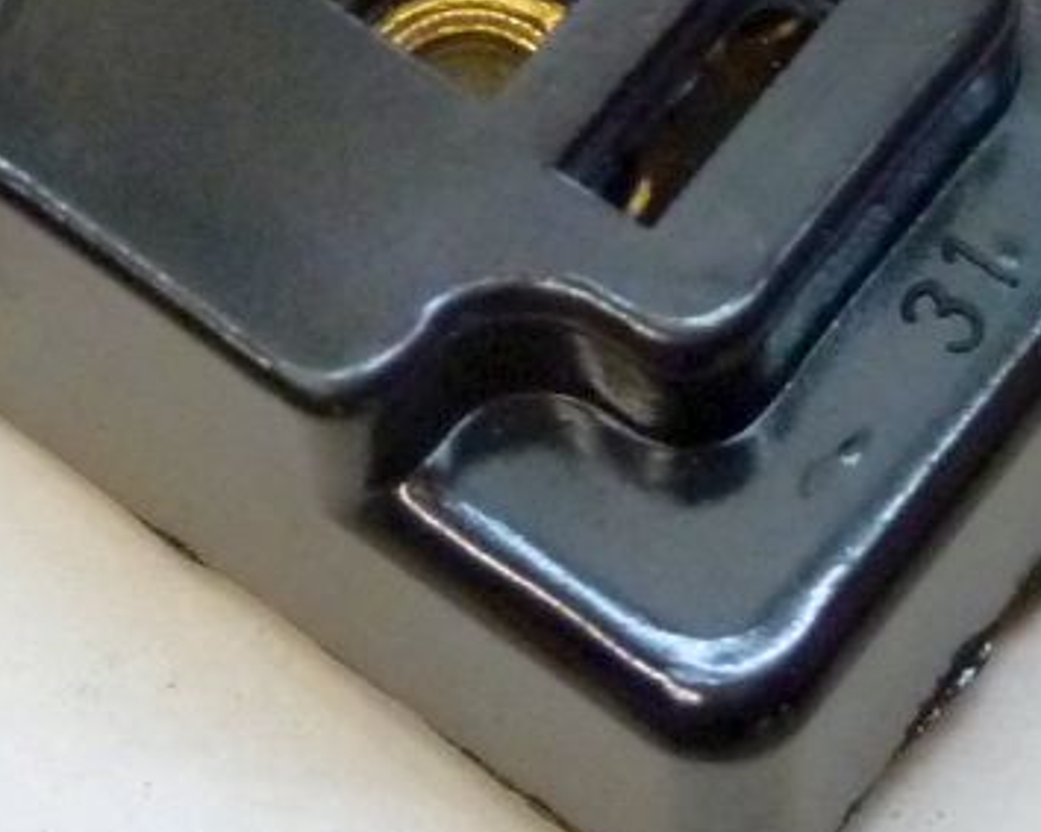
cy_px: 71
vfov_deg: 14.8
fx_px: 3173
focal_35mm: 103
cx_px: 422
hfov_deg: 18.6
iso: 400
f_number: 3.6
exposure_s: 1/30
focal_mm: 6.5
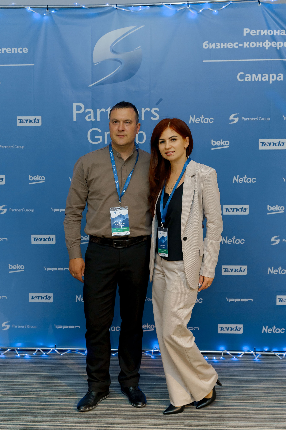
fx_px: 501
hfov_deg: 31.9
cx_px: 143
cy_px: 214
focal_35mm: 42
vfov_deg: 46.4
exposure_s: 1/125
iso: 3200
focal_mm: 41
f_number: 4.5
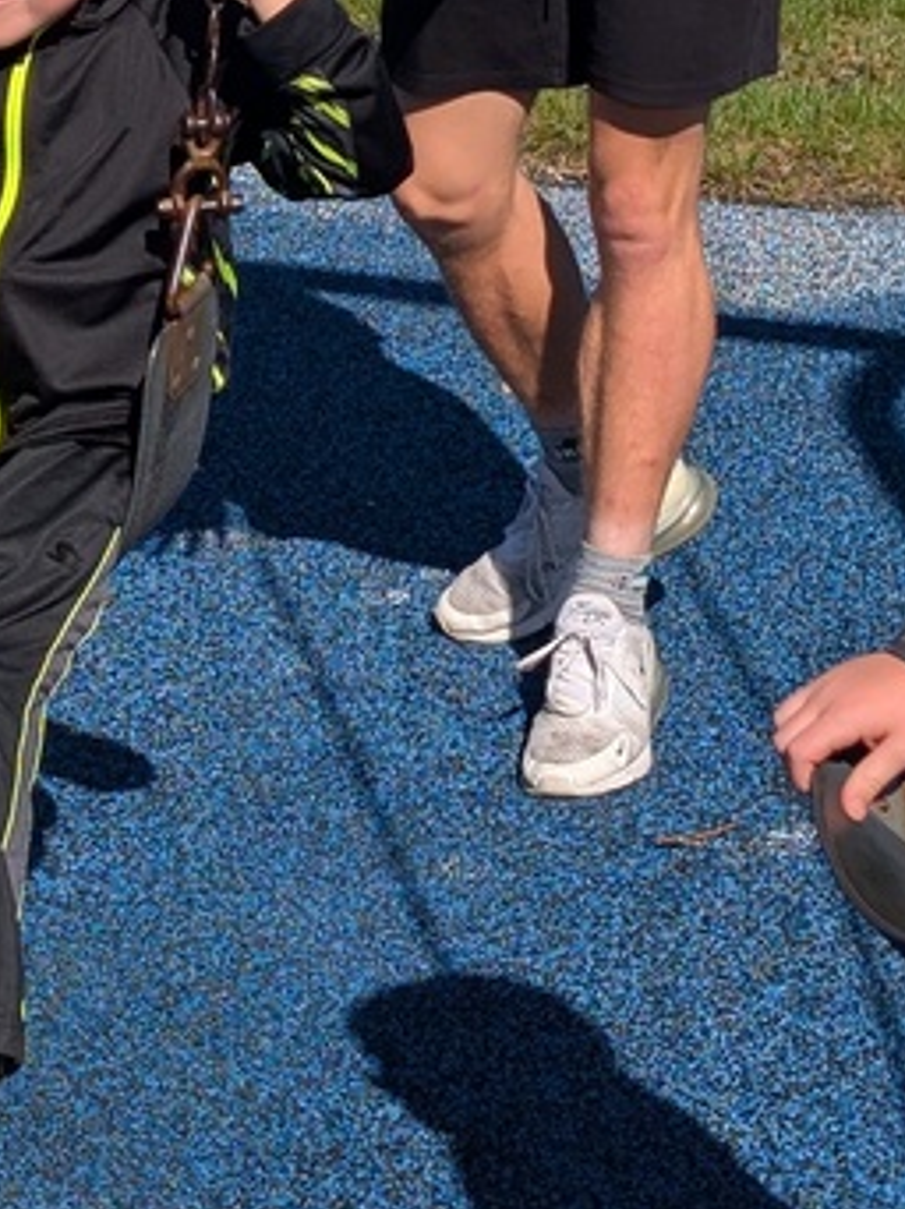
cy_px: -18
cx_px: 23
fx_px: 5131
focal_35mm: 147
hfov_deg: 10.0
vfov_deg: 13.2
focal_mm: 6.9
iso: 20
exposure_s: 1/1748
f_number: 1.68
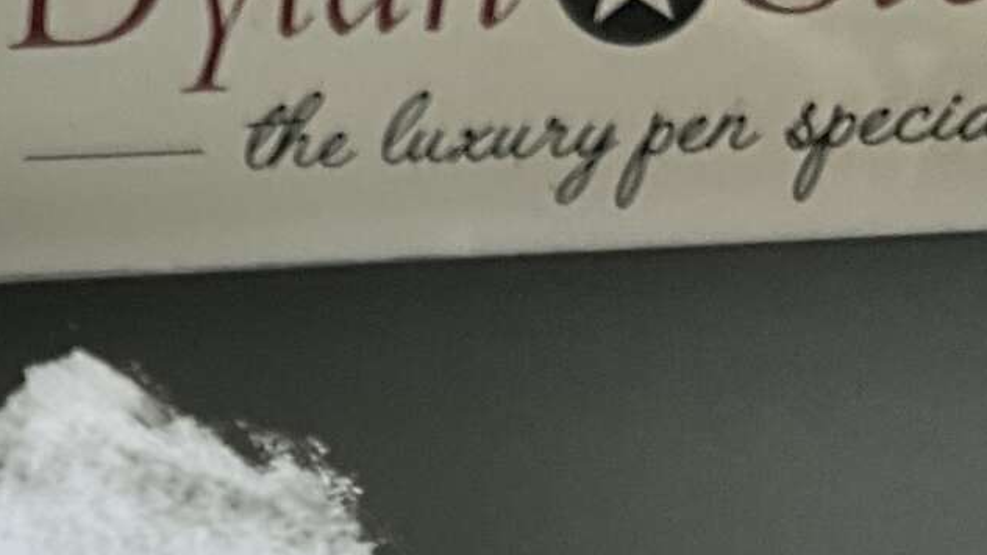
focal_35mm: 128
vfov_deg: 8.8
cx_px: 119
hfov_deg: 16.6
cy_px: 1194
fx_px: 3349
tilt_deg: -56.2
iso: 50
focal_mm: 3
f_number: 1.8
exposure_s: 1/122
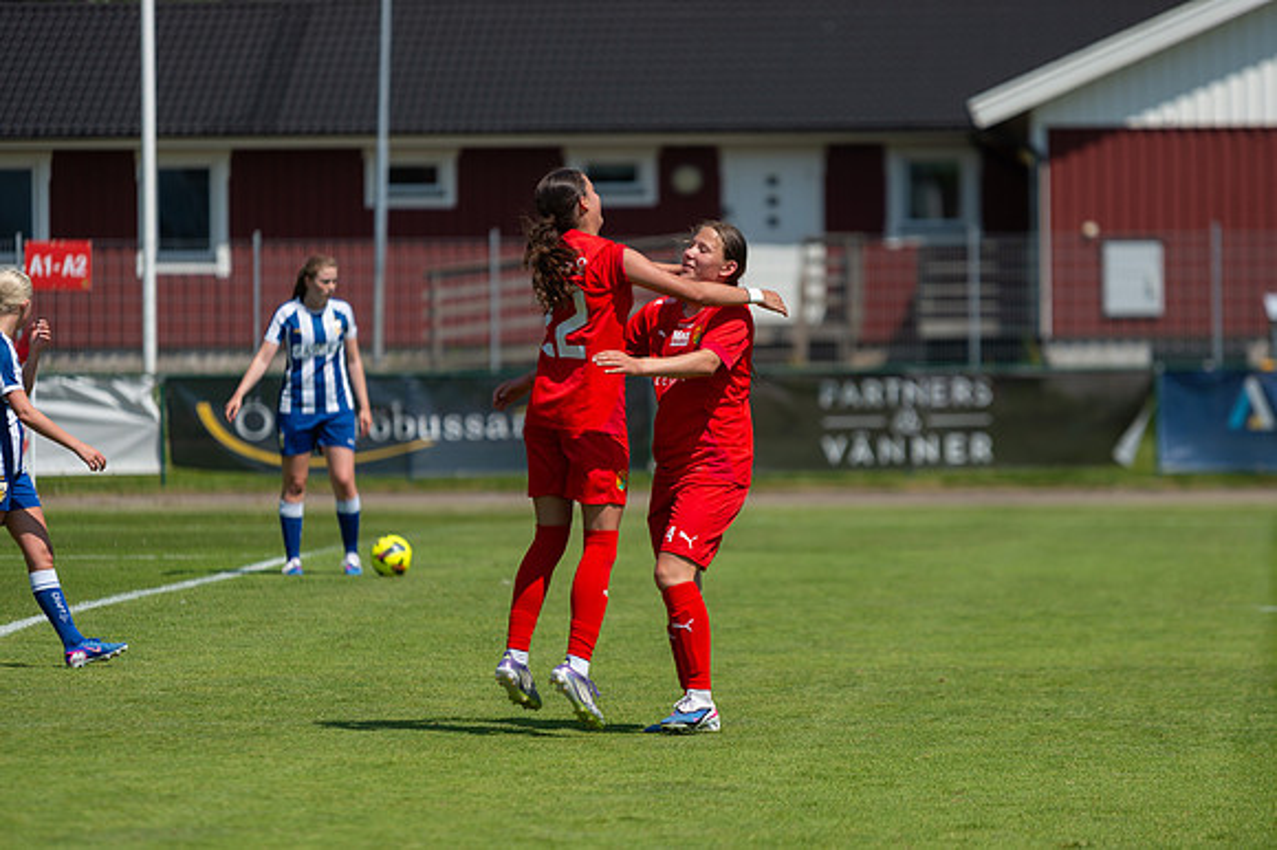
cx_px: 638
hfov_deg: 9.6
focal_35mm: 215
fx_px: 7619
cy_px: 425
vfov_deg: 6.4
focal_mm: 200
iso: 160
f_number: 3.2
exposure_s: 1/2500
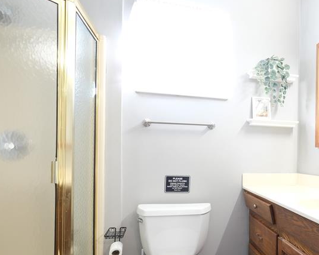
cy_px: 158
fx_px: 255
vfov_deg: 52.7
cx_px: 252
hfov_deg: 59.4
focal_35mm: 27
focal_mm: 10
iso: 400
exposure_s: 1.9
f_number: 11
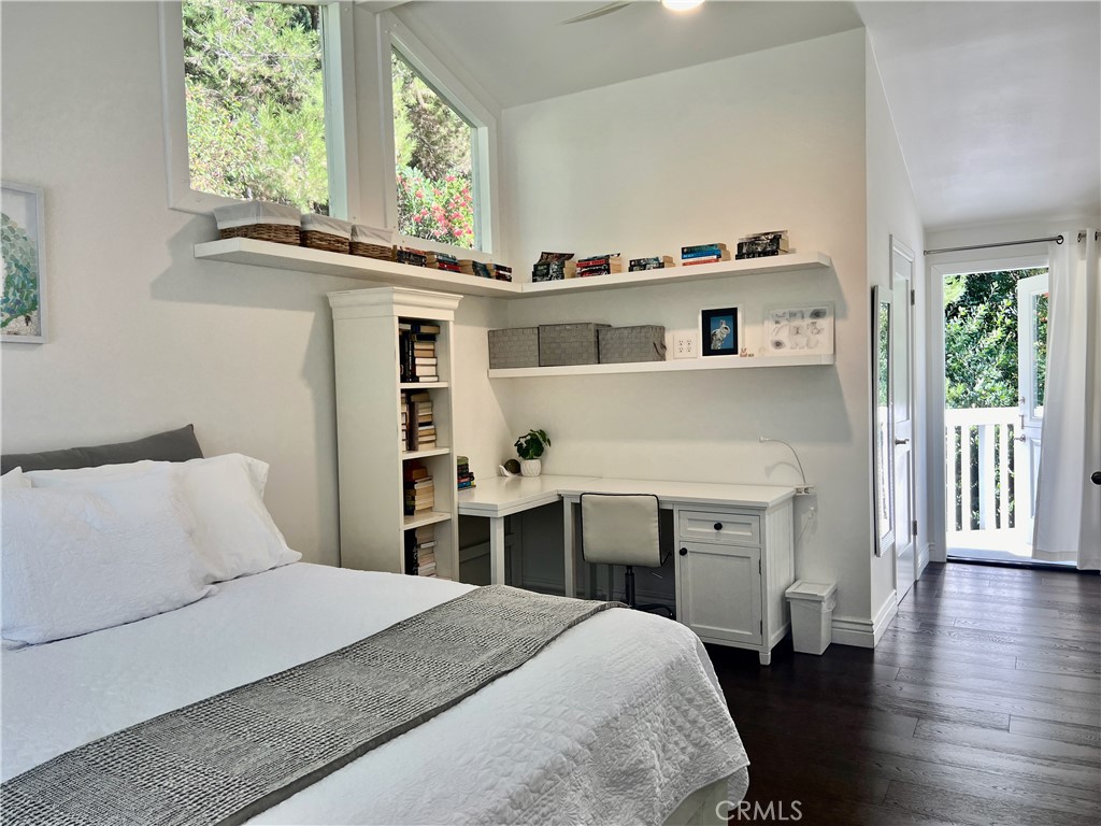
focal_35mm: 26
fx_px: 827
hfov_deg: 67.3
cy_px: 413
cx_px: 550
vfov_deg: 53.1
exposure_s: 1/120
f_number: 1.5
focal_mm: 5.7
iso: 40
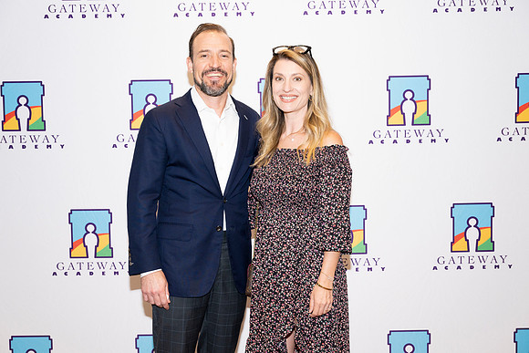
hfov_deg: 36.2
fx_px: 808
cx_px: 264
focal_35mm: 55
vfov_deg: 24.6
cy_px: 176
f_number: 5.6
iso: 800
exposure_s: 1/160
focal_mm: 55
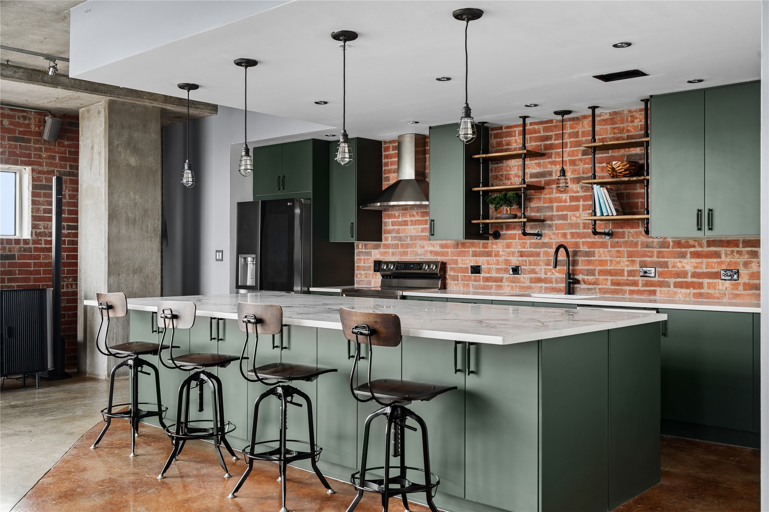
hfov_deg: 54.4
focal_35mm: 35
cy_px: 256
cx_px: 384
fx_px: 748
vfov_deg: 37.9
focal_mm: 35
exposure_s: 1/1.25
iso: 200
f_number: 9
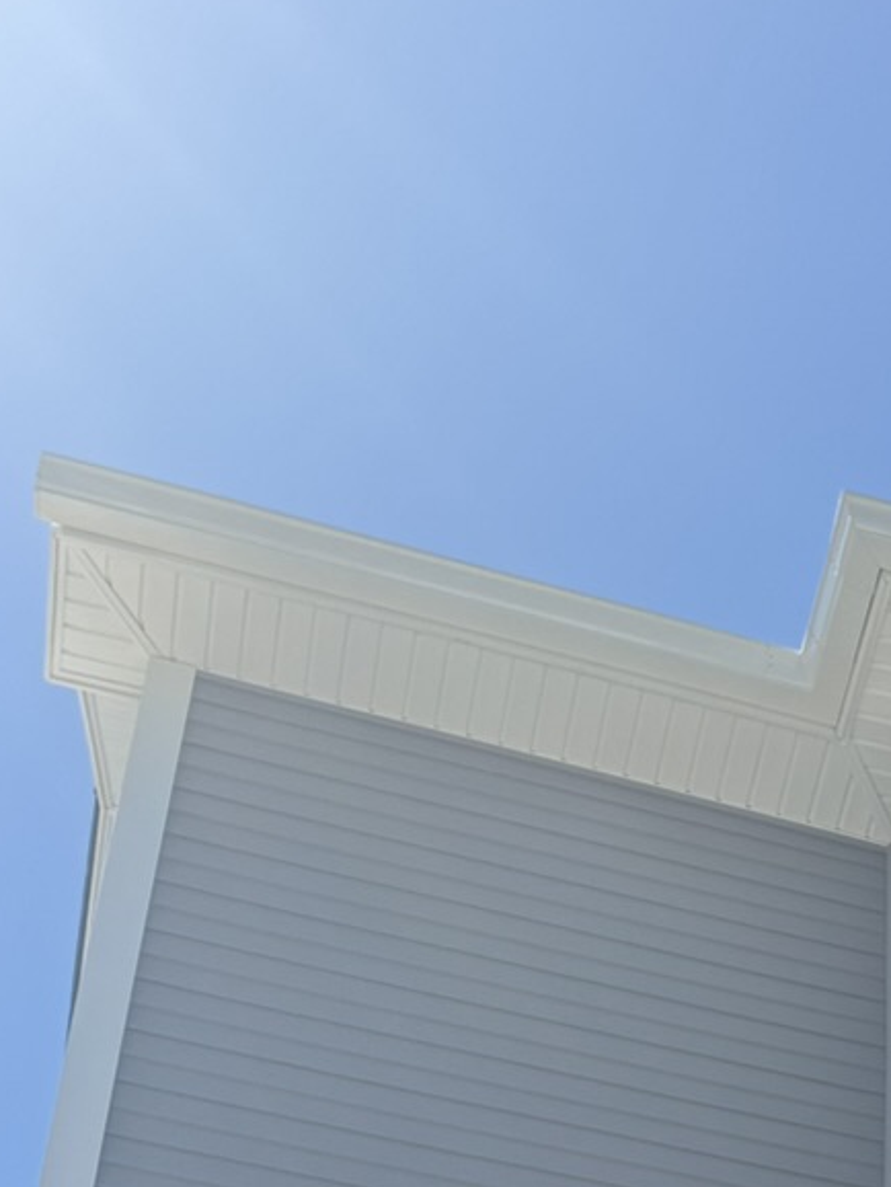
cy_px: 1748
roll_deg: +2.6
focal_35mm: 85
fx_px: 2915
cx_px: 1189
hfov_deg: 16.4
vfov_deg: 20.1
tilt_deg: +30.5
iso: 80
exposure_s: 1/3597
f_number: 1.78
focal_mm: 6.76
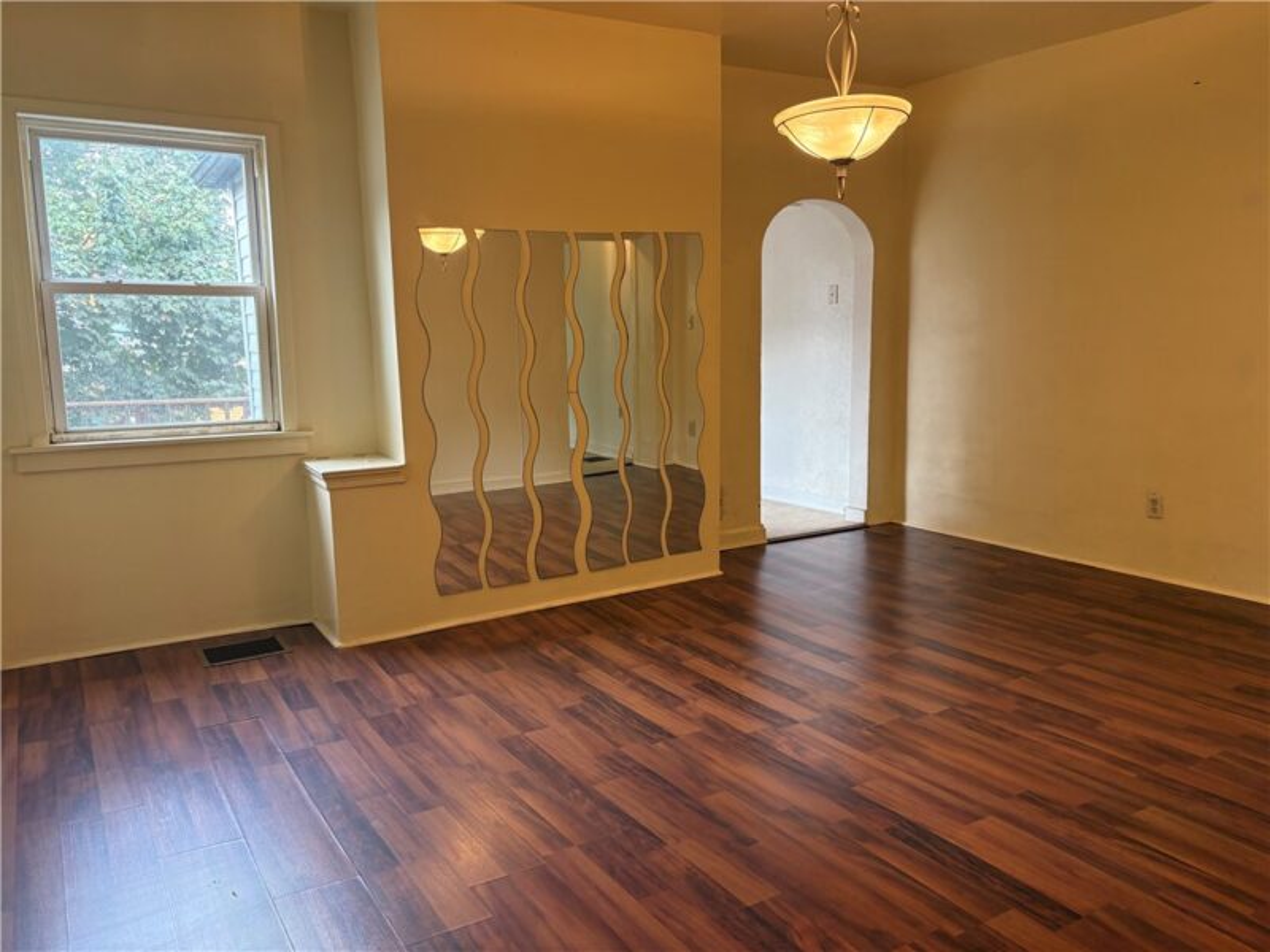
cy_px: 476
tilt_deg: -8.9
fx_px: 954
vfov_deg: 53.1
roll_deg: +0.6
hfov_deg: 67.3
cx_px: 635
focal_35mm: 26
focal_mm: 5.96
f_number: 1.6
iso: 125
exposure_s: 1/60
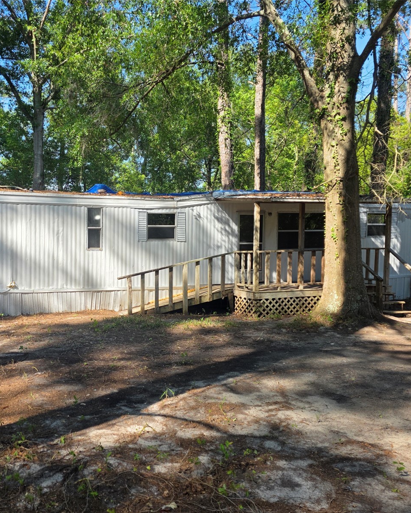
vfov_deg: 58.8
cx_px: 133
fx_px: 456
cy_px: 257
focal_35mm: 30
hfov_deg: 47.6
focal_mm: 6.3
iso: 80
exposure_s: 1/1824
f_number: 1.7
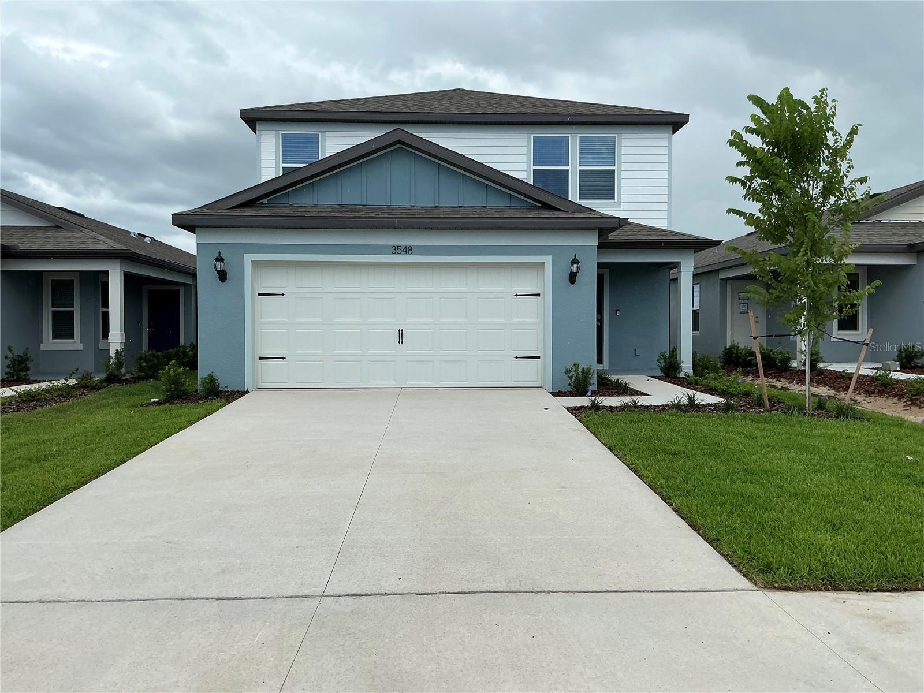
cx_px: 462
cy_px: 346
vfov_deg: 49.7
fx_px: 747
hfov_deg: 63.4
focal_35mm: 28
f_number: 1.8
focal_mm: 3
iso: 25
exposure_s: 1/1534
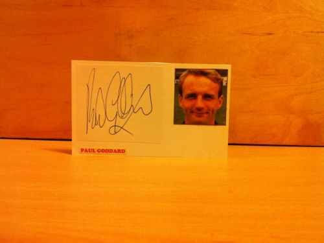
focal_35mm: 35
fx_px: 328
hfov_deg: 52.6
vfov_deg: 40.7
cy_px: 122
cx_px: 162
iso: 250
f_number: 2.8
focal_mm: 3.85
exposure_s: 1/15
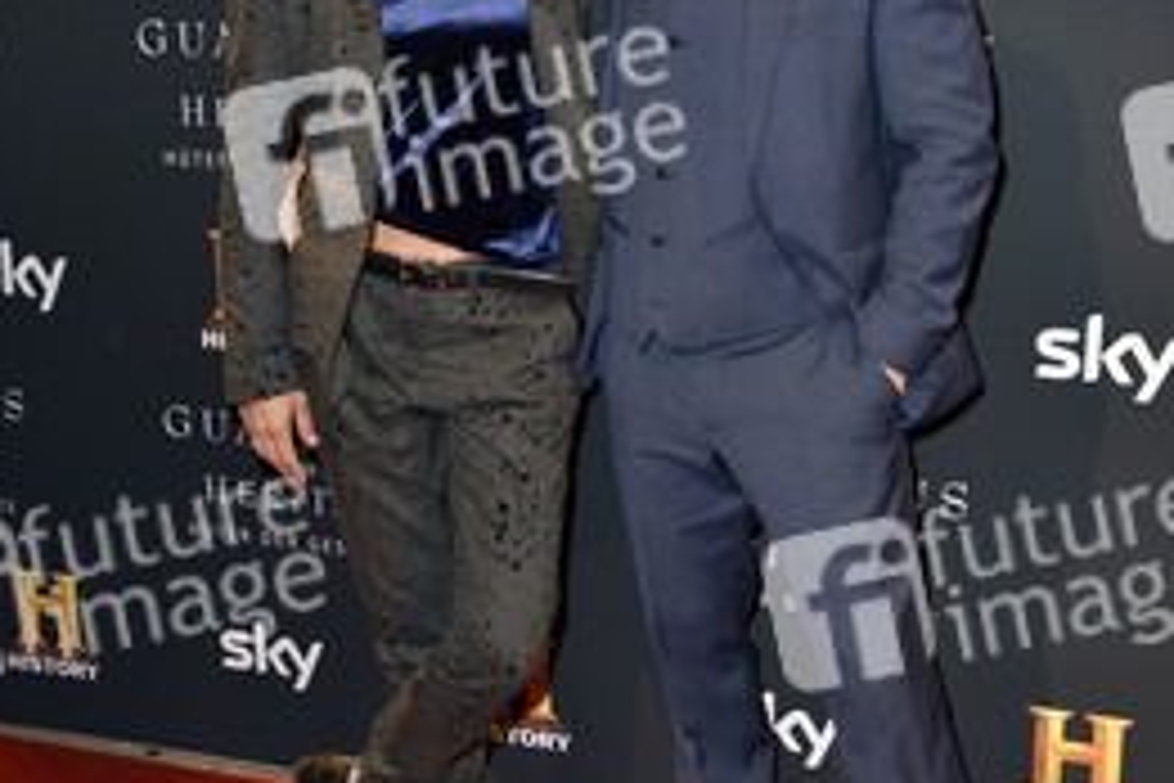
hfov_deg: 38.2
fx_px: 1696
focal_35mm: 52
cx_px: 585
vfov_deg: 26.0
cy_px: 360
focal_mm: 34
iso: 640
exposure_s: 1/125
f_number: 5.6
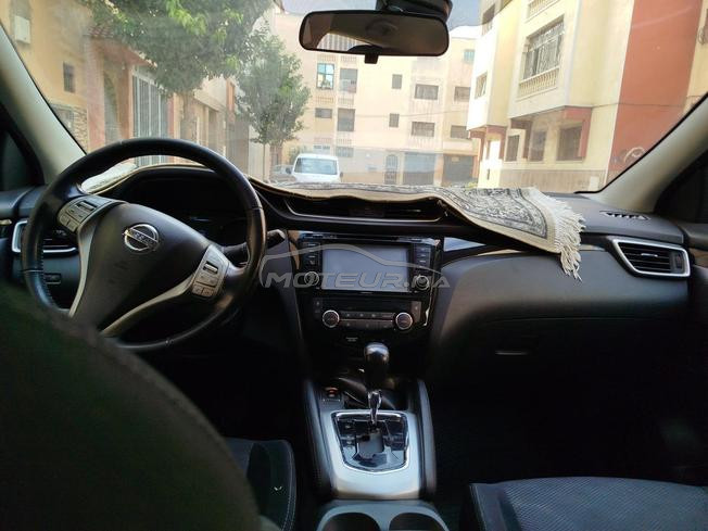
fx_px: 491
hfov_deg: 71.6
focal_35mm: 24
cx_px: 354
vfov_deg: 56.8
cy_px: 266
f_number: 1.7
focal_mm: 5.31
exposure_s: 1/116
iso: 50
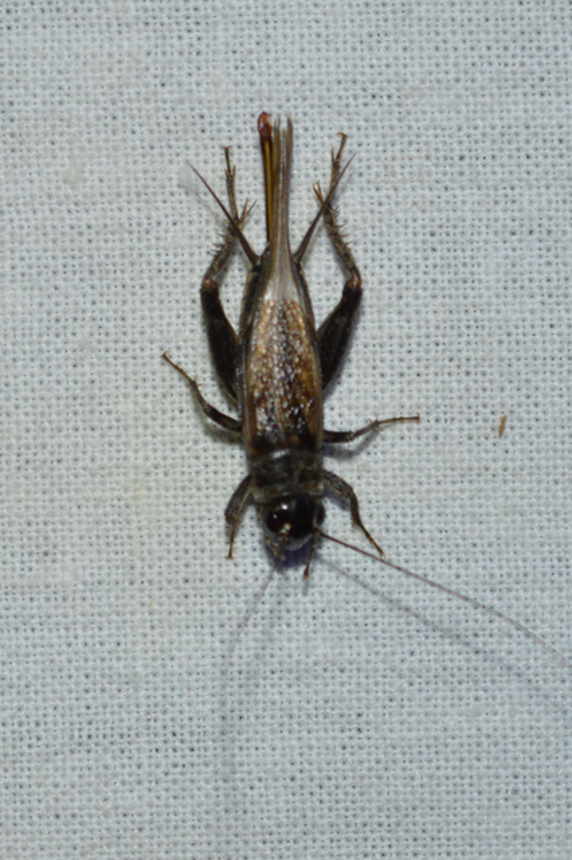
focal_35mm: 82
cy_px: 430
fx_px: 1968
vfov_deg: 24.6
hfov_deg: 16.5
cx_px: 286
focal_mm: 55
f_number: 5.6
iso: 640
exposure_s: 1/60
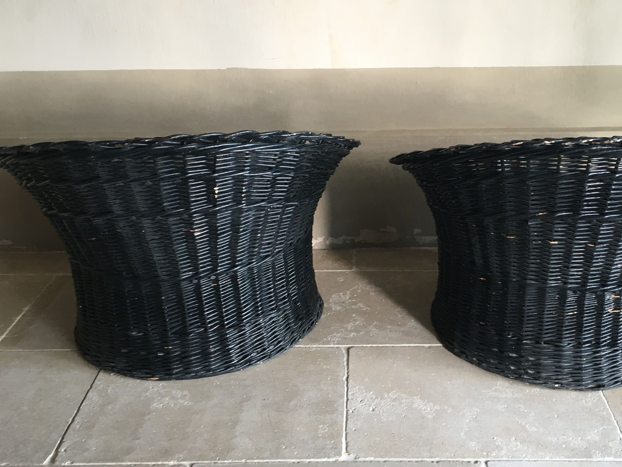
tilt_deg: -24.1
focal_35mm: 40
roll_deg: +2.6
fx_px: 719
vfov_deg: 35.9
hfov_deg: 46.4
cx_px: 383
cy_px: 198
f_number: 2.2
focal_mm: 4.15
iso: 100
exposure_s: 1/33
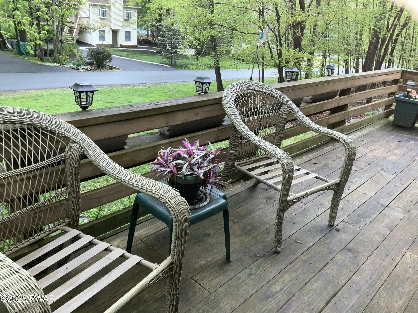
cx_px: 209
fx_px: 350
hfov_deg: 61.7
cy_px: 156
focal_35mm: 29
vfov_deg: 48.2
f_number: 1.8
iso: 40
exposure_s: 1/122
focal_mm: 3
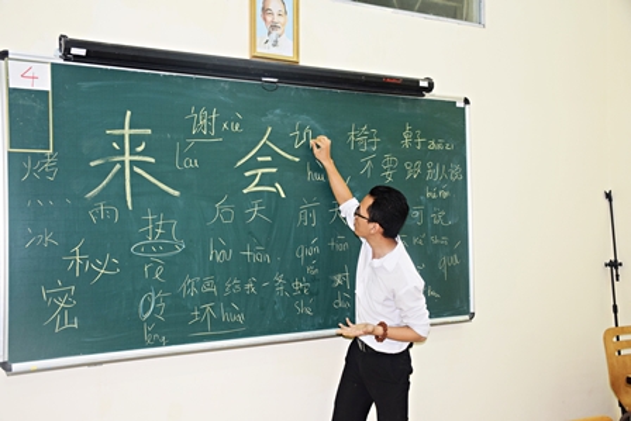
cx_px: 316
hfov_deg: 49.5
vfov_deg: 34.2
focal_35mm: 39
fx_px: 684
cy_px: 210
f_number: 5
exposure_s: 1/100
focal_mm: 26
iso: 800
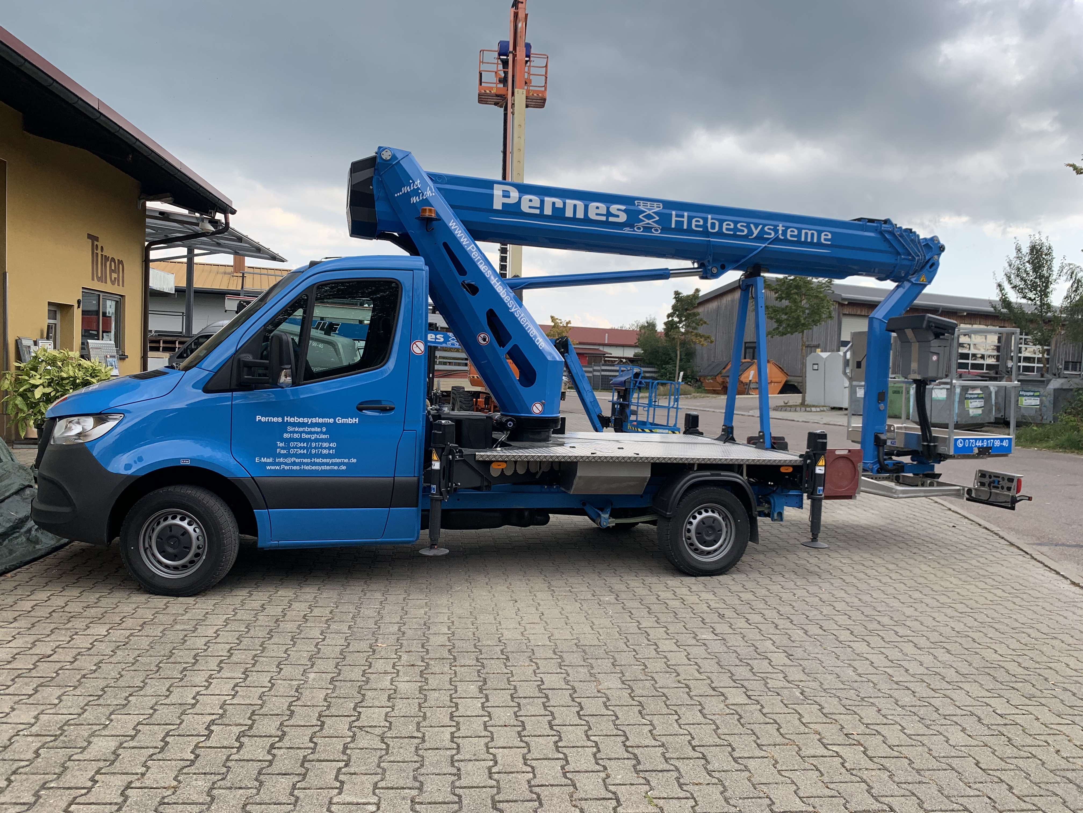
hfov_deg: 67.3
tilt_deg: -3.3
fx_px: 813
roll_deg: -2.6
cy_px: 406
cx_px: 542
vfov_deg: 53.1
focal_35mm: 26
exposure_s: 1/583
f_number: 1.8
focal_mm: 4.25
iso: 25
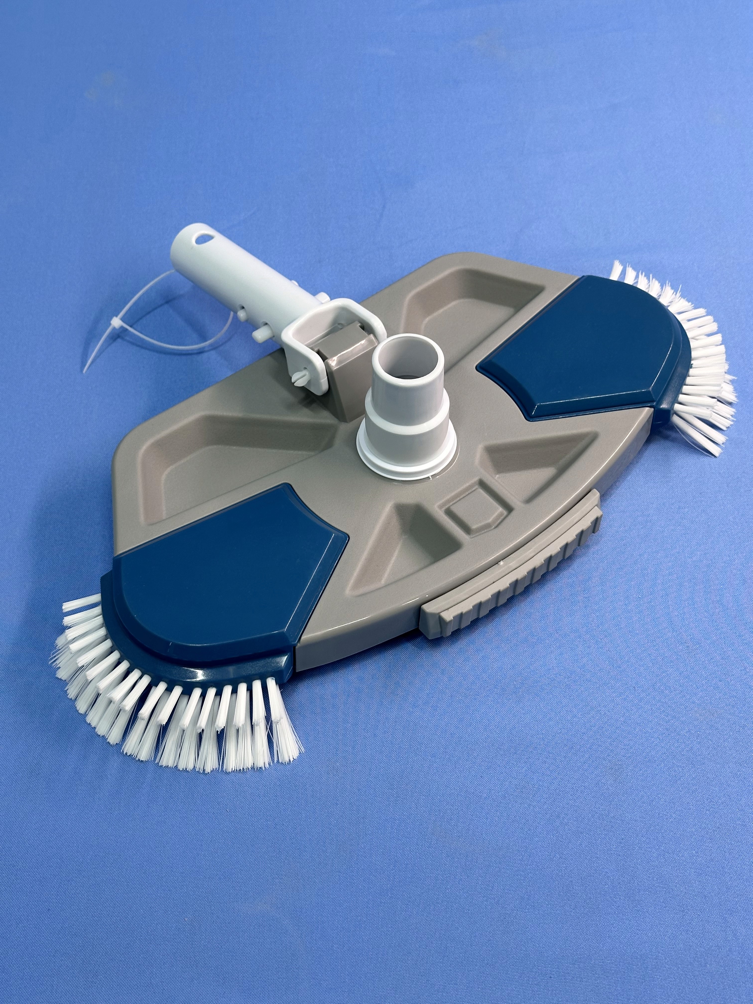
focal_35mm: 48
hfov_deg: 30.3
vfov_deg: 39.7
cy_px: 502
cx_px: 376
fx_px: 1392
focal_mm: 6.86
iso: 40
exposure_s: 1/110
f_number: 1.78
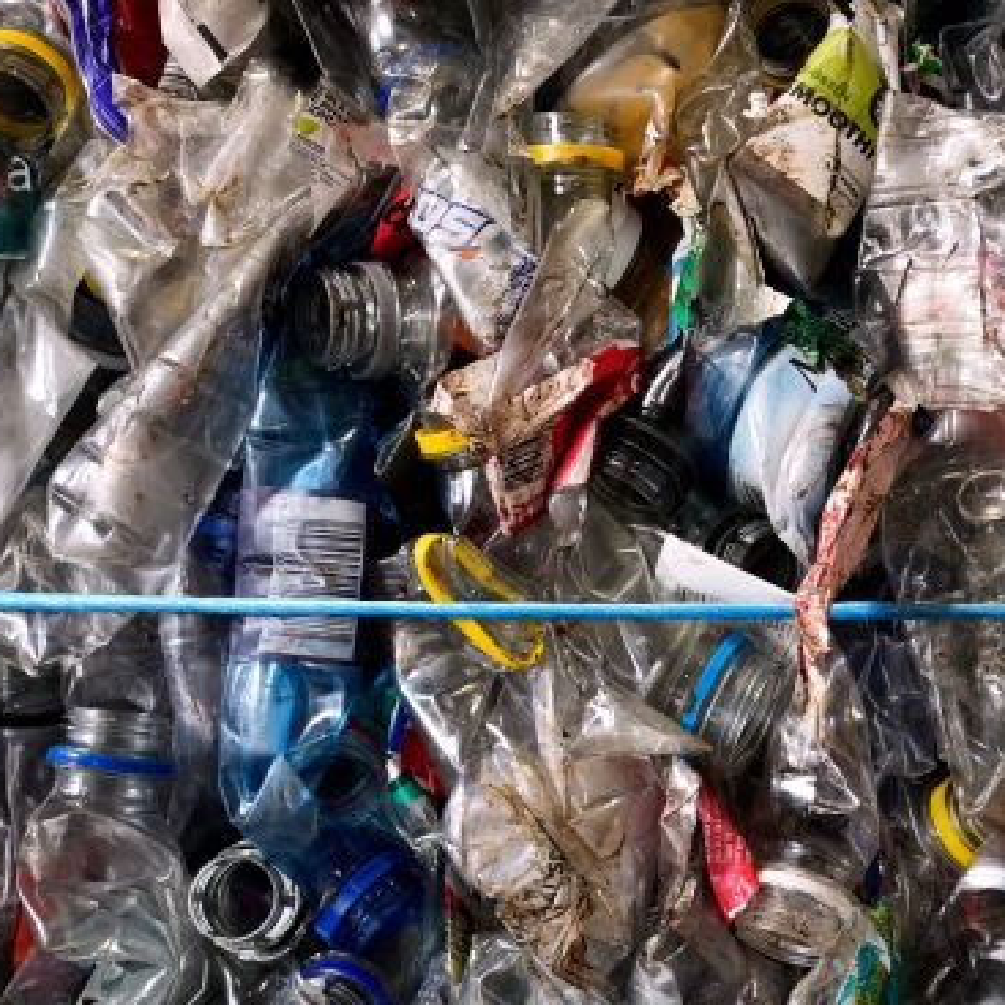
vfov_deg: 27.2
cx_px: 1106
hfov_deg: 25.3
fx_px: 2069
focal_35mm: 63
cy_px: 647
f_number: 3.5
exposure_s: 1/60
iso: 125
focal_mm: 22
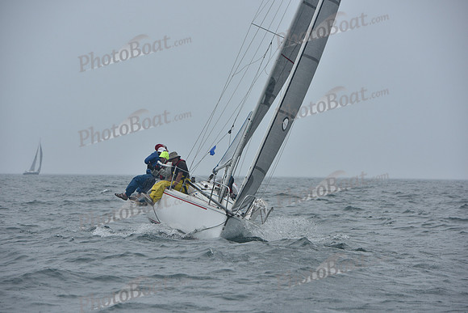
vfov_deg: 7.6
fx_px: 2340
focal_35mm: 180
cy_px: 156
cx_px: 234
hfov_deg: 11.4
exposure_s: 1/1000
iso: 320
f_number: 8
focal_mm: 180
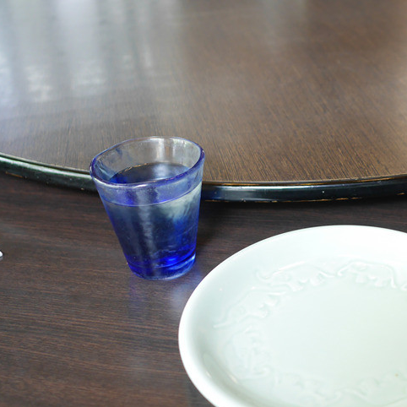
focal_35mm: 55
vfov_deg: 30.8
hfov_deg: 29.9
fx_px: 732
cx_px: 357
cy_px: 128
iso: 500
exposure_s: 1/60
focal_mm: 15
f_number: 1.7
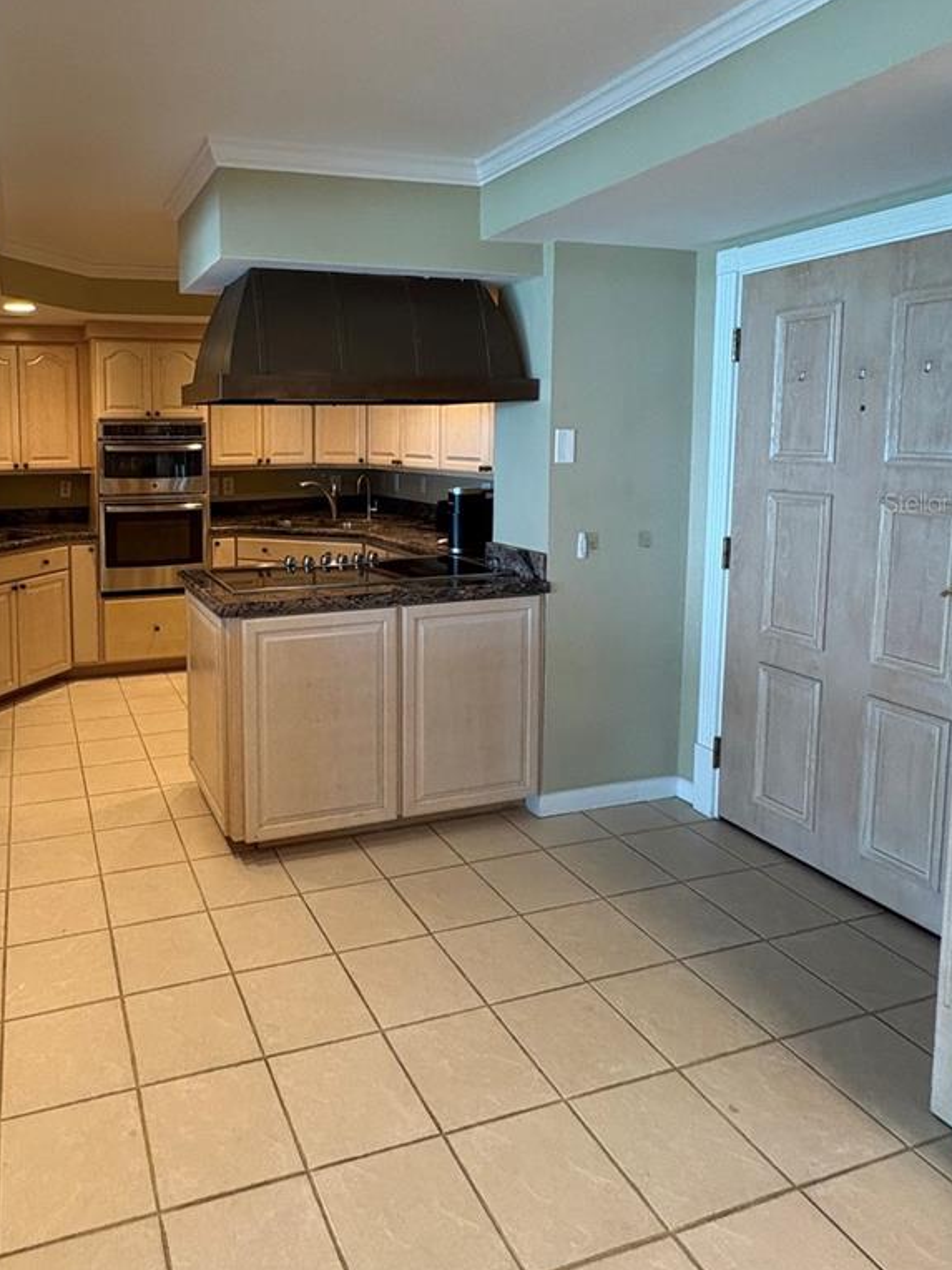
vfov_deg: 75.5
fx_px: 807
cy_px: 502
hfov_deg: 58.3
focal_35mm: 22
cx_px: 254
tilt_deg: -3.1
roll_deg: +0.6
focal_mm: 2.22
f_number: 2.2
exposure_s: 1/60
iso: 250
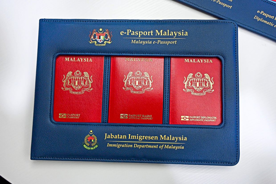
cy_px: 92
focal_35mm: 31
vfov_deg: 42.3
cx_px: 138
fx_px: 238
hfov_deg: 60.3
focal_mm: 31
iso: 1600
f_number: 4
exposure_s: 1/200
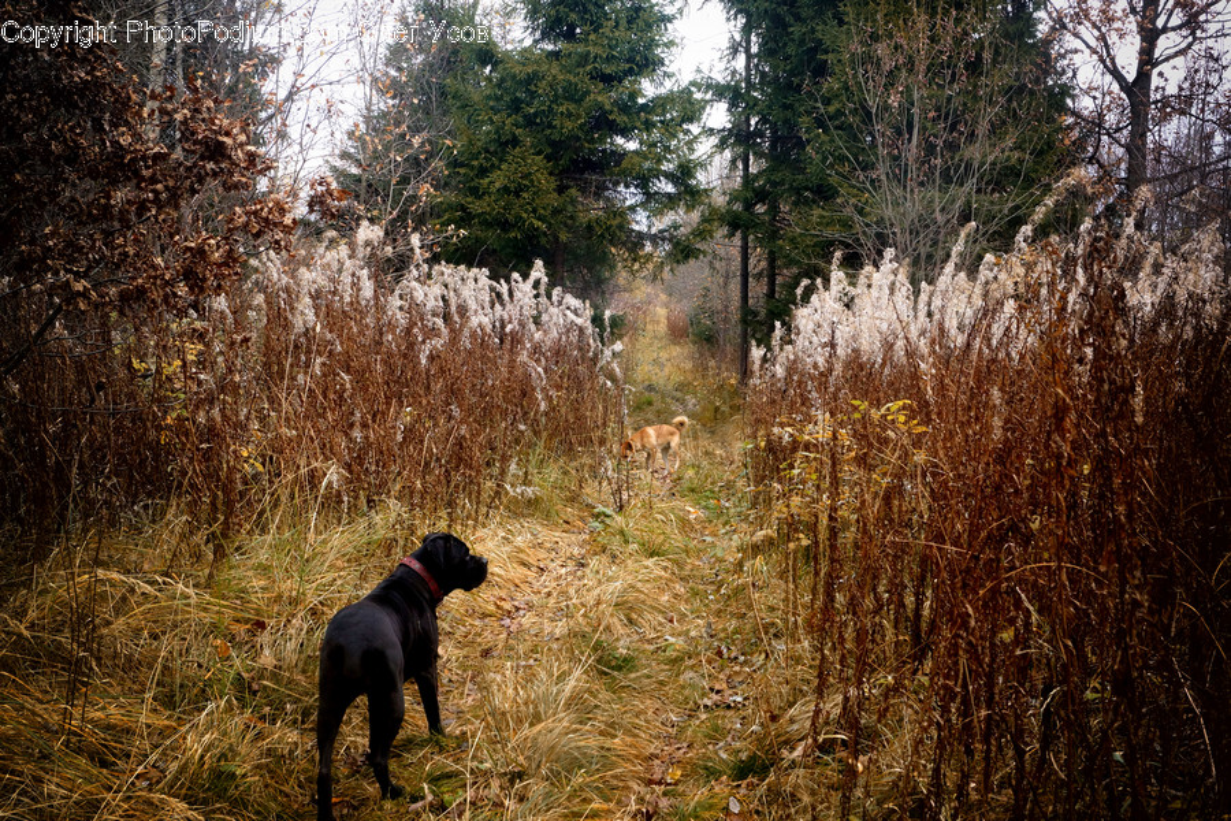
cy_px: 410
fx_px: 1231
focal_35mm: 36
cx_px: 616
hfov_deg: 53.1
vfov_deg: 36.9
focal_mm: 24
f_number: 18
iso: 800
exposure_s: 1/60
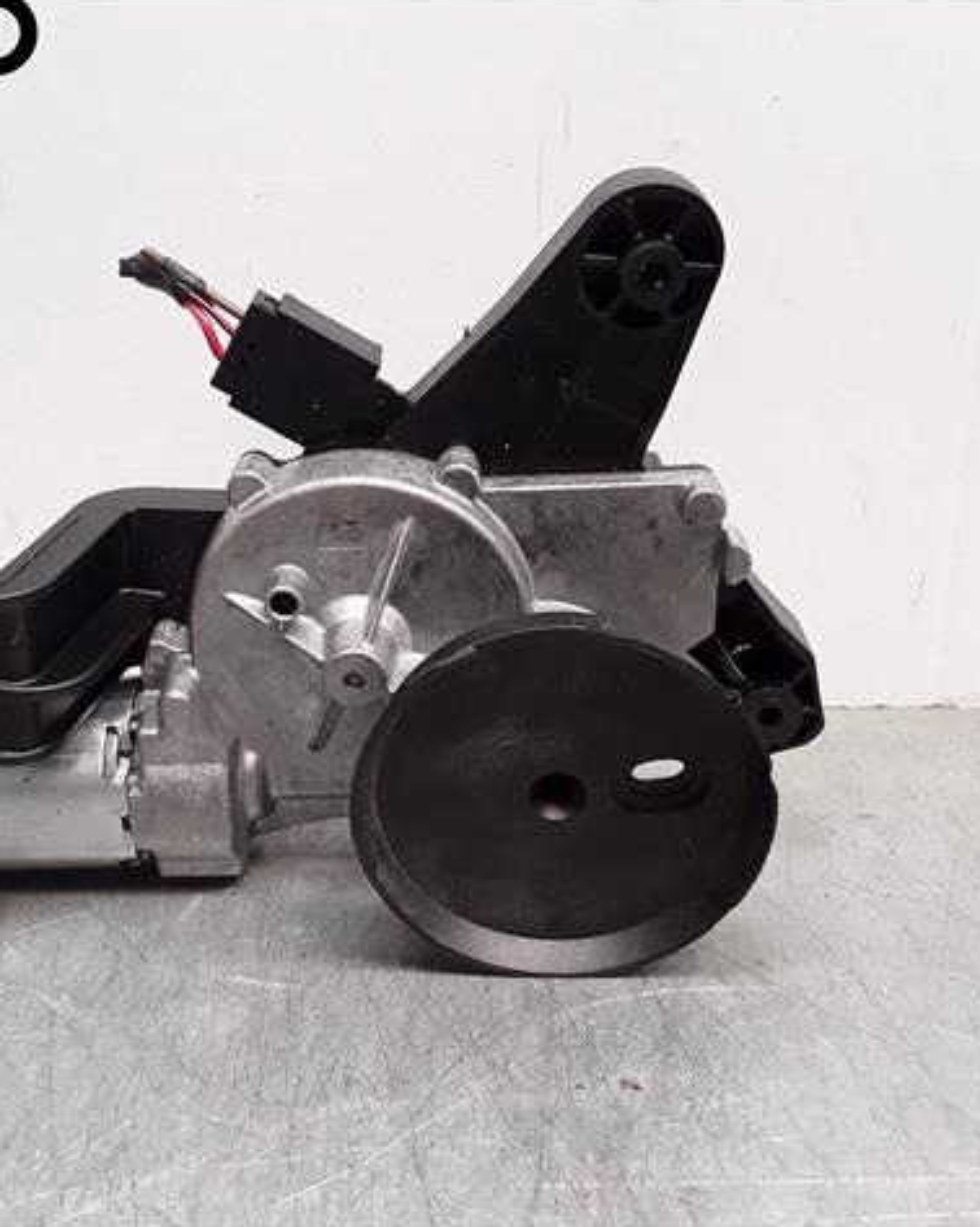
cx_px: 368
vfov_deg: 49.1
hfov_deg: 39.8
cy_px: 610
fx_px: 1342
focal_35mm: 37
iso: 100
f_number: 1.9
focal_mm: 2.91
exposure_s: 1/100
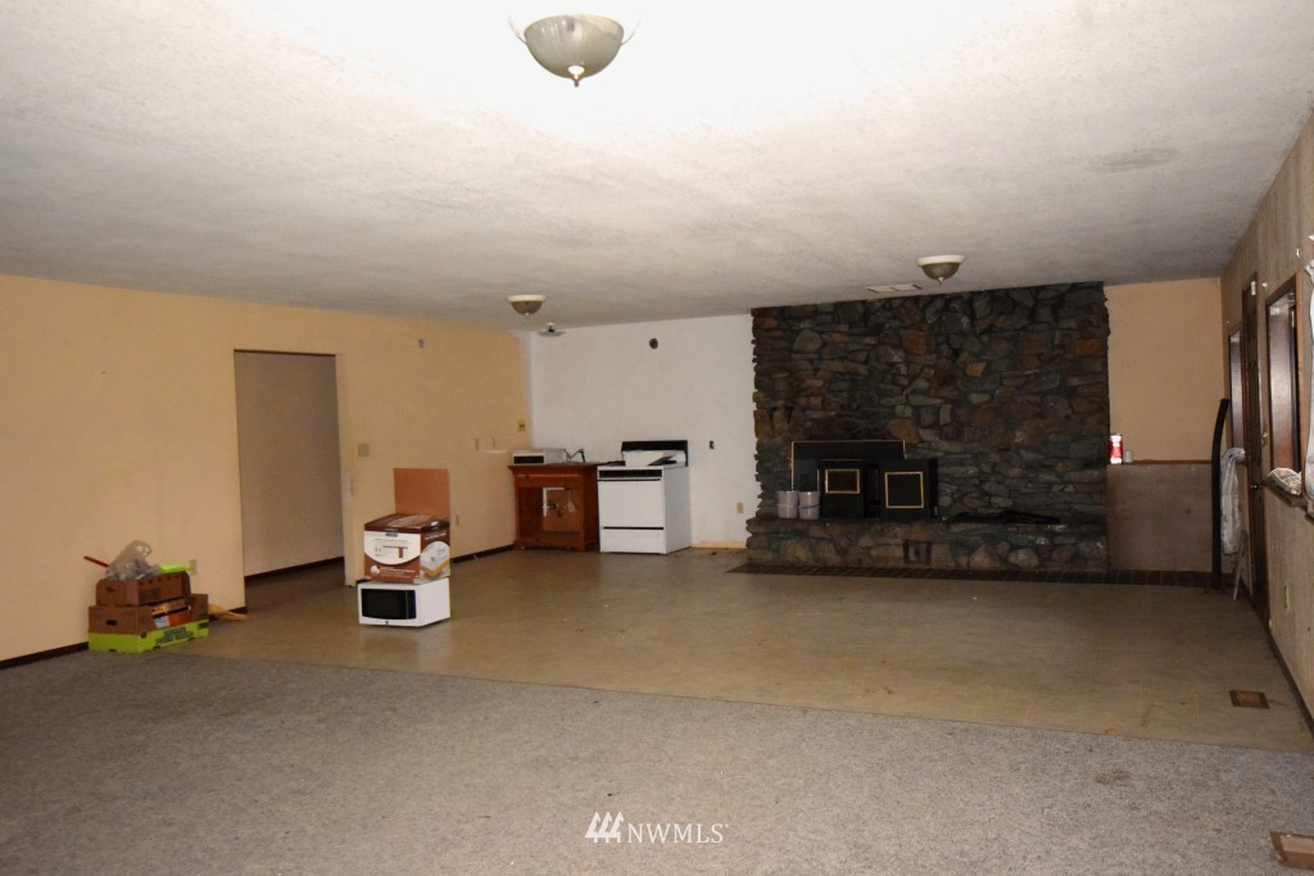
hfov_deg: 61.9
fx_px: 1095
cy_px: 438
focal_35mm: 30
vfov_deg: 43.6
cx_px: 657
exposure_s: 1/60
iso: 3200
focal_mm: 20
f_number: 5.6
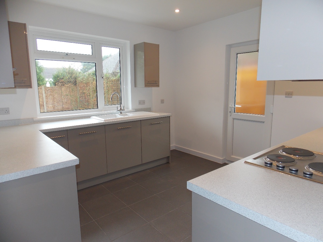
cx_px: 162
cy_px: 121
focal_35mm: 23
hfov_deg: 73.9
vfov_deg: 58.9
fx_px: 215
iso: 125
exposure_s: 1/30
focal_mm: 4
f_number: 3.1
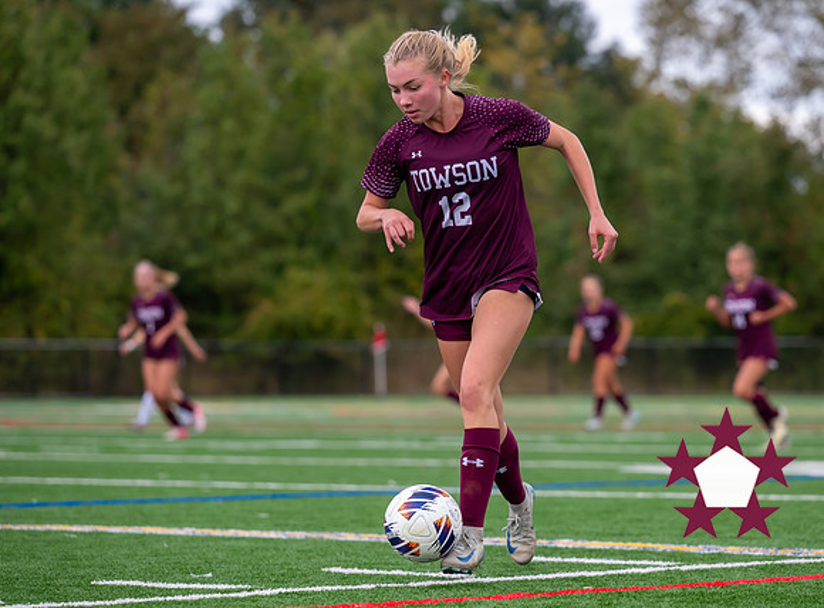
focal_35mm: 175
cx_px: 482
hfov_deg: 11.3
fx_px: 4153
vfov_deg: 8.4
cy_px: 287
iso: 720
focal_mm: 135
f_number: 3.2
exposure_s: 1/1600
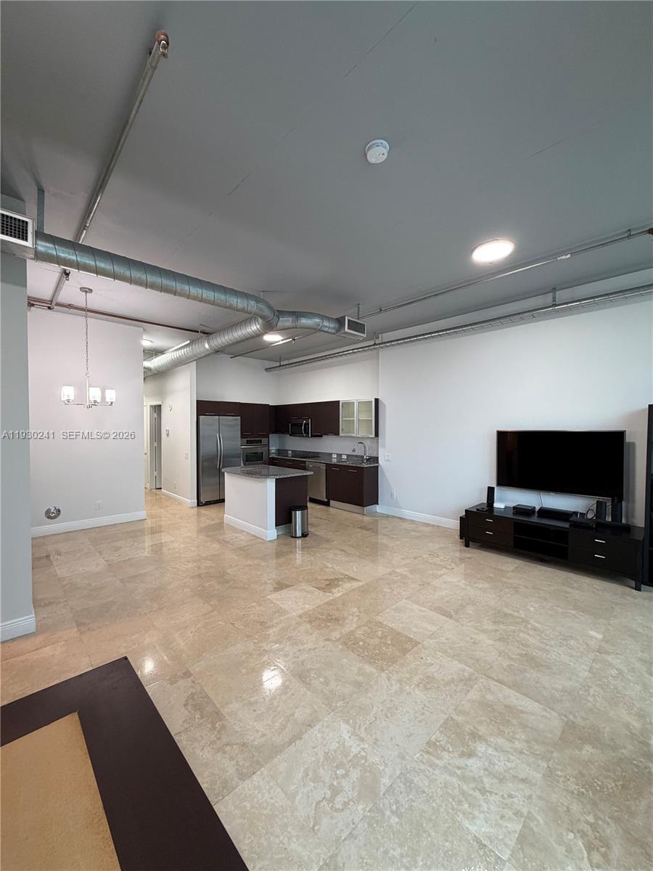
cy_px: 436
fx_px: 352
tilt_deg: -0.7
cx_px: 326
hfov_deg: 85.7
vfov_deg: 102.1
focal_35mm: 14
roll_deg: +0.1
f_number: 2.2
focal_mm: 2.22
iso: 250
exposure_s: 1/60
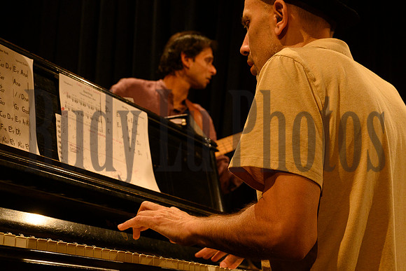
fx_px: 677
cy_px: 136
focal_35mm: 60
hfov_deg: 33.4
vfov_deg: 22.6
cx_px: 203
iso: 1800
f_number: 5.6
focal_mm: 40
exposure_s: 1/250
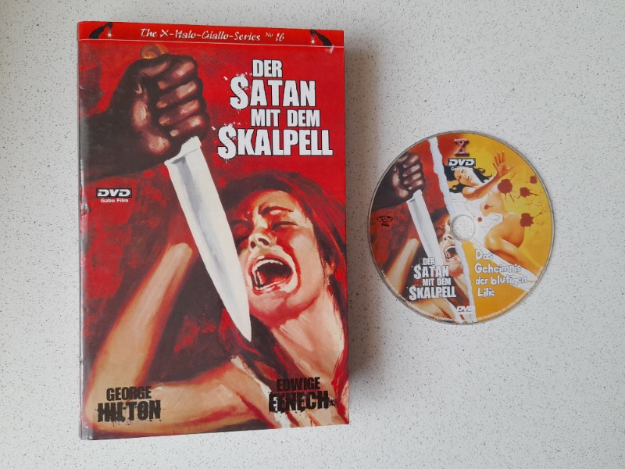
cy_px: 234
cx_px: 312
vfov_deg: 54.9
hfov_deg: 69.4
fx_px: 451
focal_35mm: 25
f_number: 2
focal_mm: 4.6
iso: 64
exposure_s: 1/60
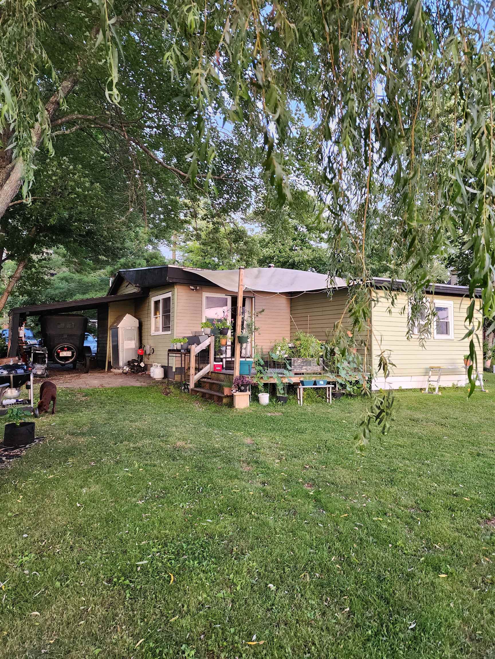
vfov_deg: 73.9
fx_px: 439
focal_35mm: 23
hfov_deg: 58.9
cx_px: 248
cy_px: 330
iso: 250
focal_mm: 6.4
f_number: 1.8
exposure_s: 1/120
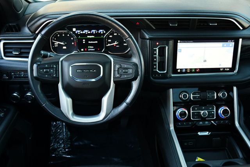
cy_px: 84
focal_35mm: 40
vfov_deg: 33.5
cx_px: 125
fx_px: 278
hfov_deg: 48.4
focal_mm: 20
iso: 800
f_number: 3.8
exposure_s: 1/200
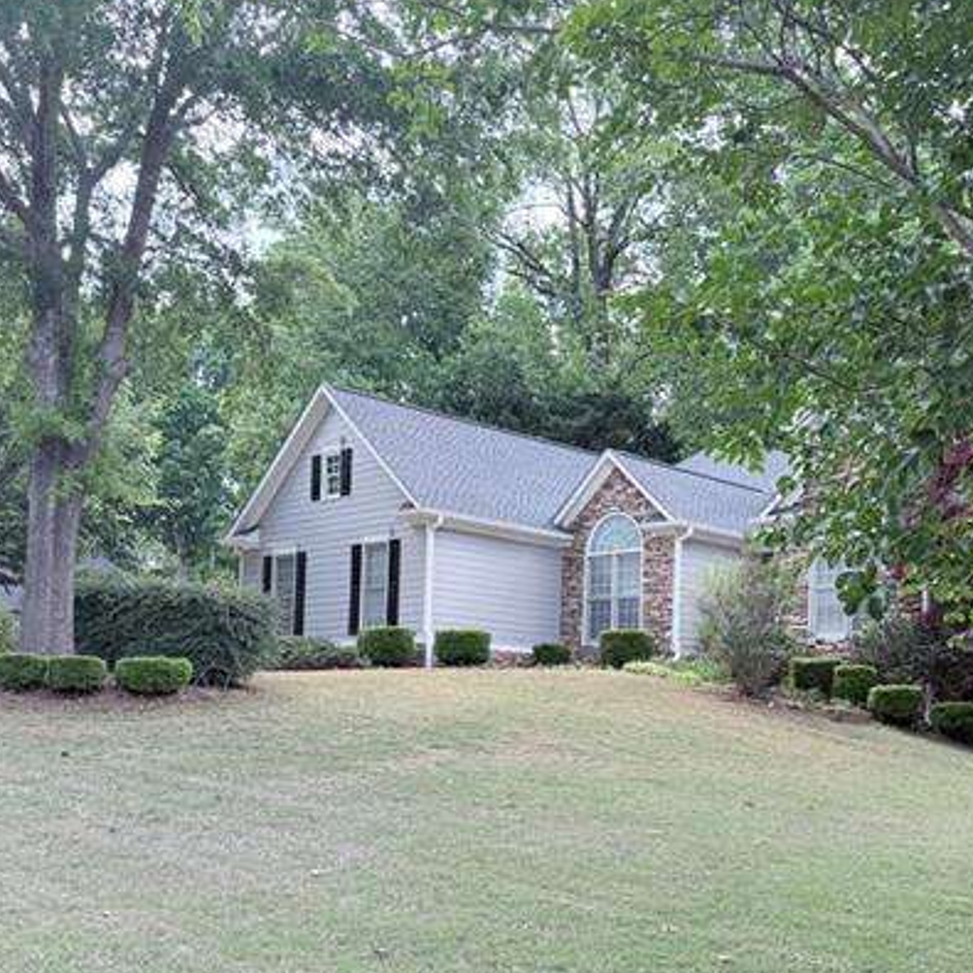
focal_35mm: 43
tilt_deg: +3.5
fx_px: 1367
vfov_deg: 38.6
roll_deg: -0.4
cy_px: 665
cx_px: 692
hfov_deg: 38.5
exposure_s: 1/683
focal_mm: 6.76
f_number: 1.78
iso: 100
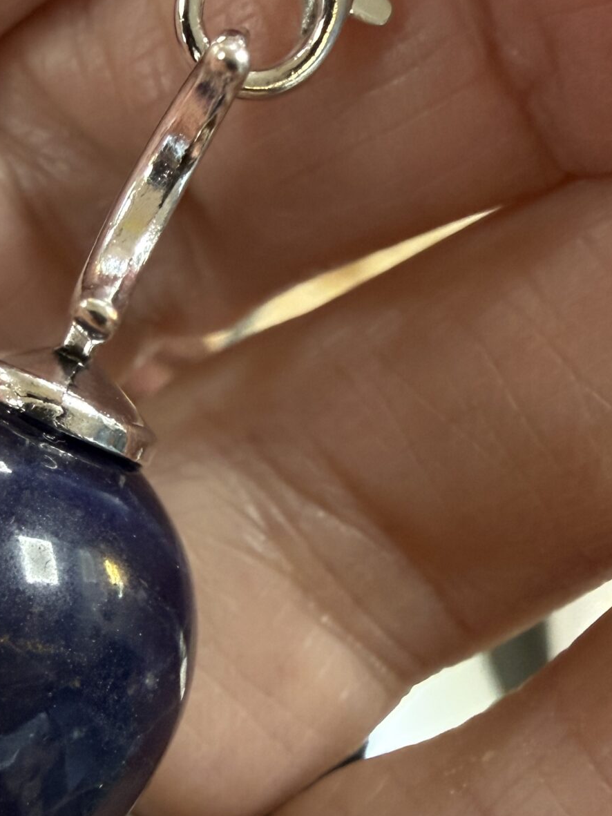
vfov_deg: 36.0
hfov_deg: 26.6
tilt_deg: -66.7
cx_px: 3
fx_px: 1226
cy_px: 612
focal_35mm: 52
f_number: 2.2
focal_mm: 2.22
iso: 320
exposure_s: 1/48
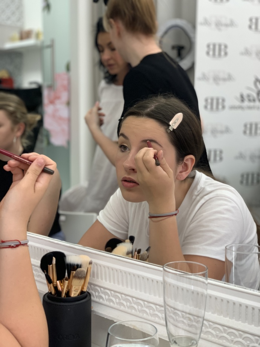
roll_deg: -1.2
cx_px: 130
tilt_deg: -4.9
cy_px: 174
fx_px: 520
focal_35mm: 52
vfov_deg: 36.8
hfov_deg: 28.1
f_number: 2.4
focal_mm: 6
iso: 64
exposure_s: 1/50
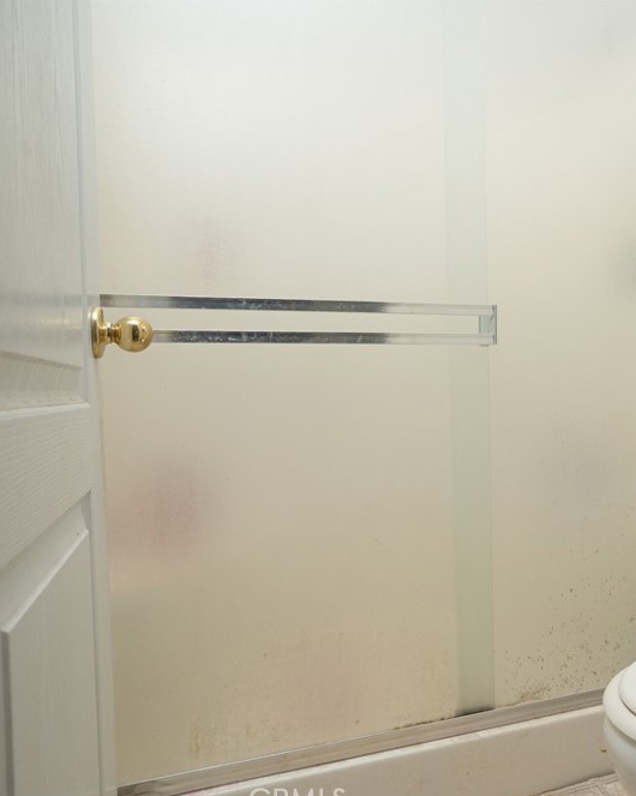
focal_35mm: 29
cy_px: 406
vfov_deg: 60.5
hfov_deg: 47.2
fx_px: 683
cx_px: 512
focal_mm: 20
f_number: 9
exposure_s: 1/60
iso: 800
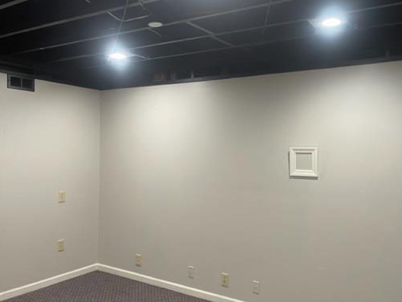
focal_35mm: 33
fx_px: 383
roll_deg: -1.7
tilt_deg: -1.8
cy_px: 156
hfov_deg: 55.3
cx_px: 219
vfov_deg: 42.9
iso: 160
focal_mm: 5.1
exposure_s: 1/60
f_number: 1.6
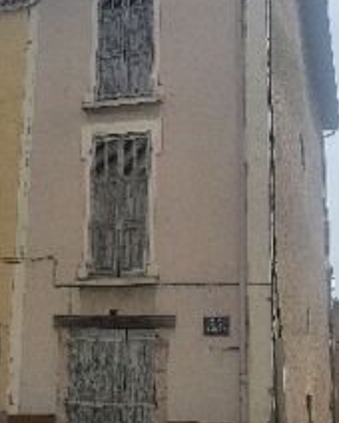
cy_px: 272
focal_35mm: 51
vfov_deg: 36.3
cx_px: 175
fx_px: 639
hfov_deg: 29.7
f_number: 1.8
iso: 50
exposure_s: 1/4517
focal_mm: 4.25
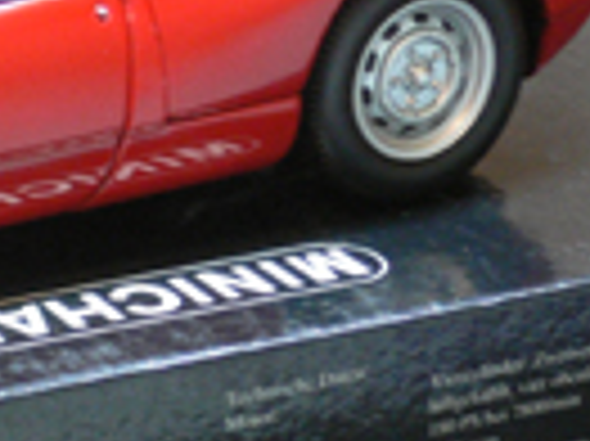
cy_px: 261
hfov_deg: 9.6
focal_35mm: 202
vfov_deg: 7.3
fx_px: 3440
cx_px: -198
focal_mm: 11
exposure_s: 1/8
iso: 200
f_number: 4
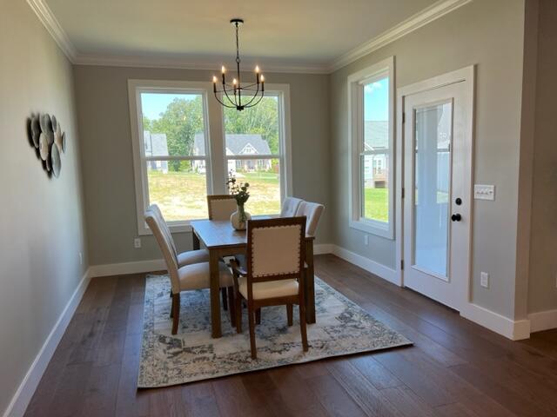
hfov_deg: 67.3
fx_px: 418
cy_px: 208
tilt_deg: -6.9
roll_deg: +1.3
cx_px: 278
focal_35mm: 26
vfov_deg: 53.1
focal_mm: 5.7
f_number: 1.5
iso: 50
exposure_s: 1/241
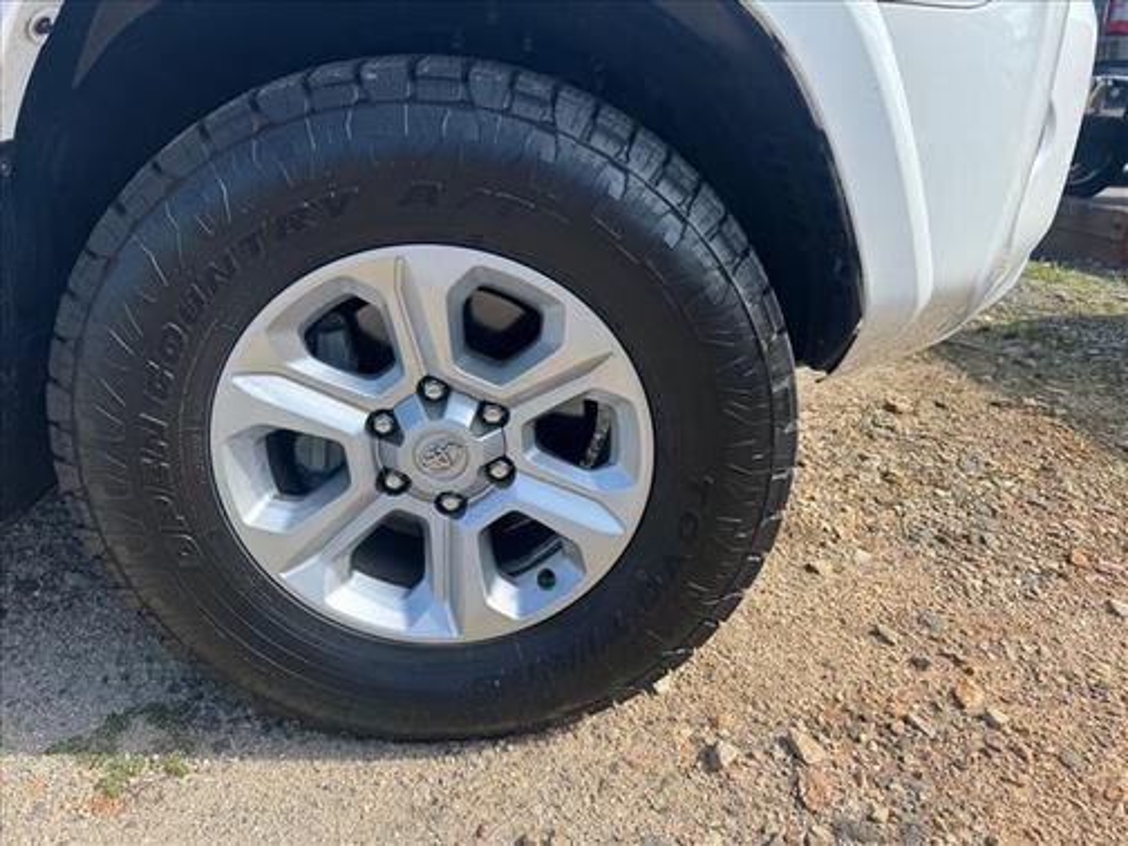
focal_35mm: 24
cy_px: 423
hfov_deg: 71.6
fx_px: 782
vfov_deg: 56.8
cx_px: 564
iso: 80
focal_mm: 6.76
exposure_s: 1/2105
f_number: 1.78
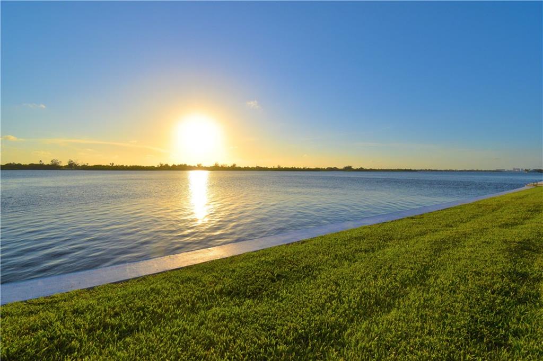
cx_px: 272
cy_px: 180
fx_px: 226
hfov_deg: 100.4
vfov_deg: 77.3
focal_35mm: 15
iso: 200
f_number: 13
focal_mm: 10
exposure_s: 1/800
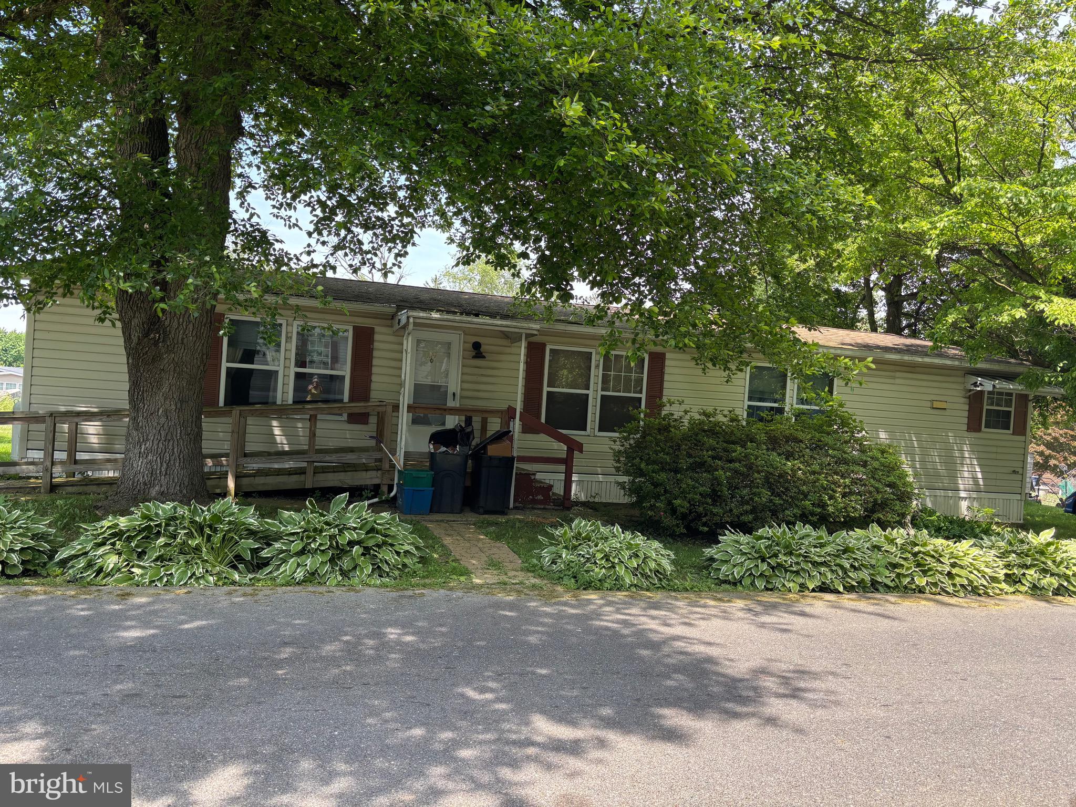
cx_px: 538
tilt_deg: -0.8
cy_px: 404
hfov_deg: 67.3
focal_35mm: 26
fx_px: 808
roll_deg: -3.6
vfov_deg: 53.1
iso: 50
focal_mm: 5.96
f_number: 1.6
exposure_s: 1/300
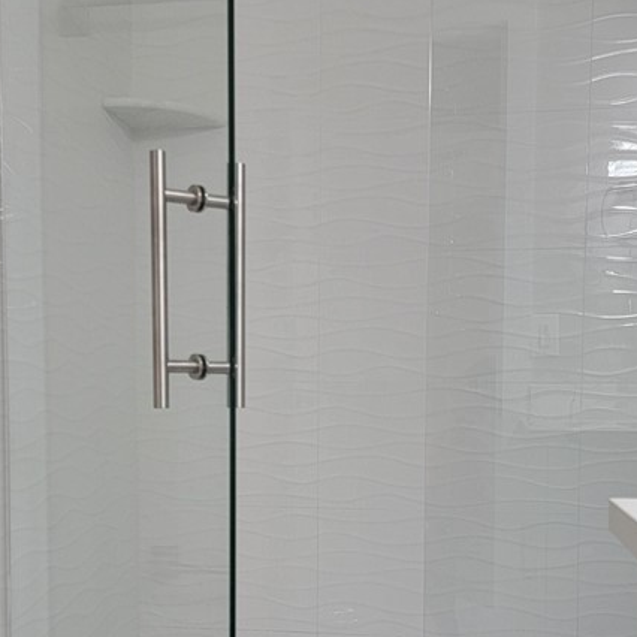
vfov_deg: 33.0
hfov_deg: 33.4
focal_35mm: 51
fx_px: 1062
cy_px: 438
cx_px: 321
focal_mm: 6.7
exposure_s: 1/120
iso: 200
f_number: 1.8
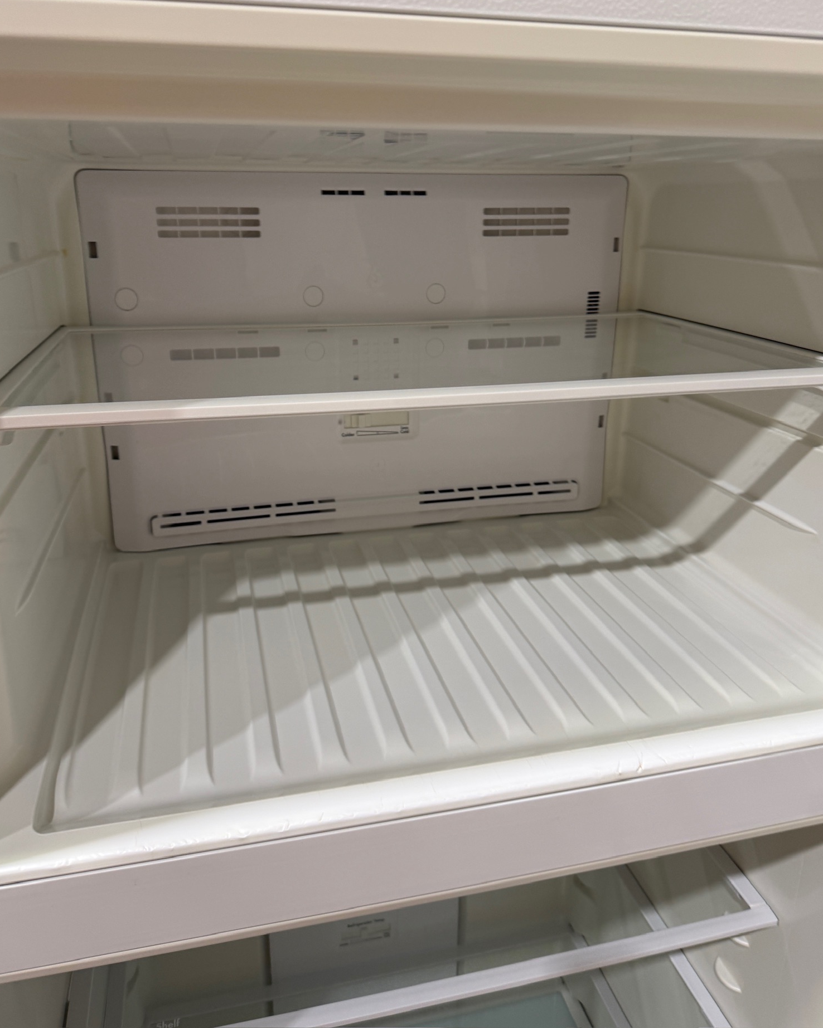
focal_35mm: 26
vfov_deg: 65.8
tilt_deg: -20.6
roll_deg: -2.5
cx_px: 405
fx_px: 792
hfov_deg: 54.9
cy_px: 458
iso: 100
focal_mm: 6.76
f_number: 1.78
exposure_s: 1/50
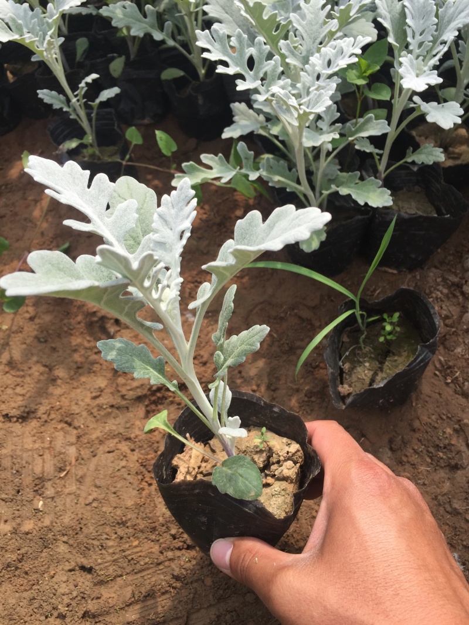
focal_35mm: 29
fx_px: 524
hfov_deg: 48.2
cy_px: 312
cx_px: 234
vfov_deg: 61.7
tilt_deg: -58.2
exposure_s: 1/1068
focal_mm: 4.15
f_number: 2.2
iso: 32
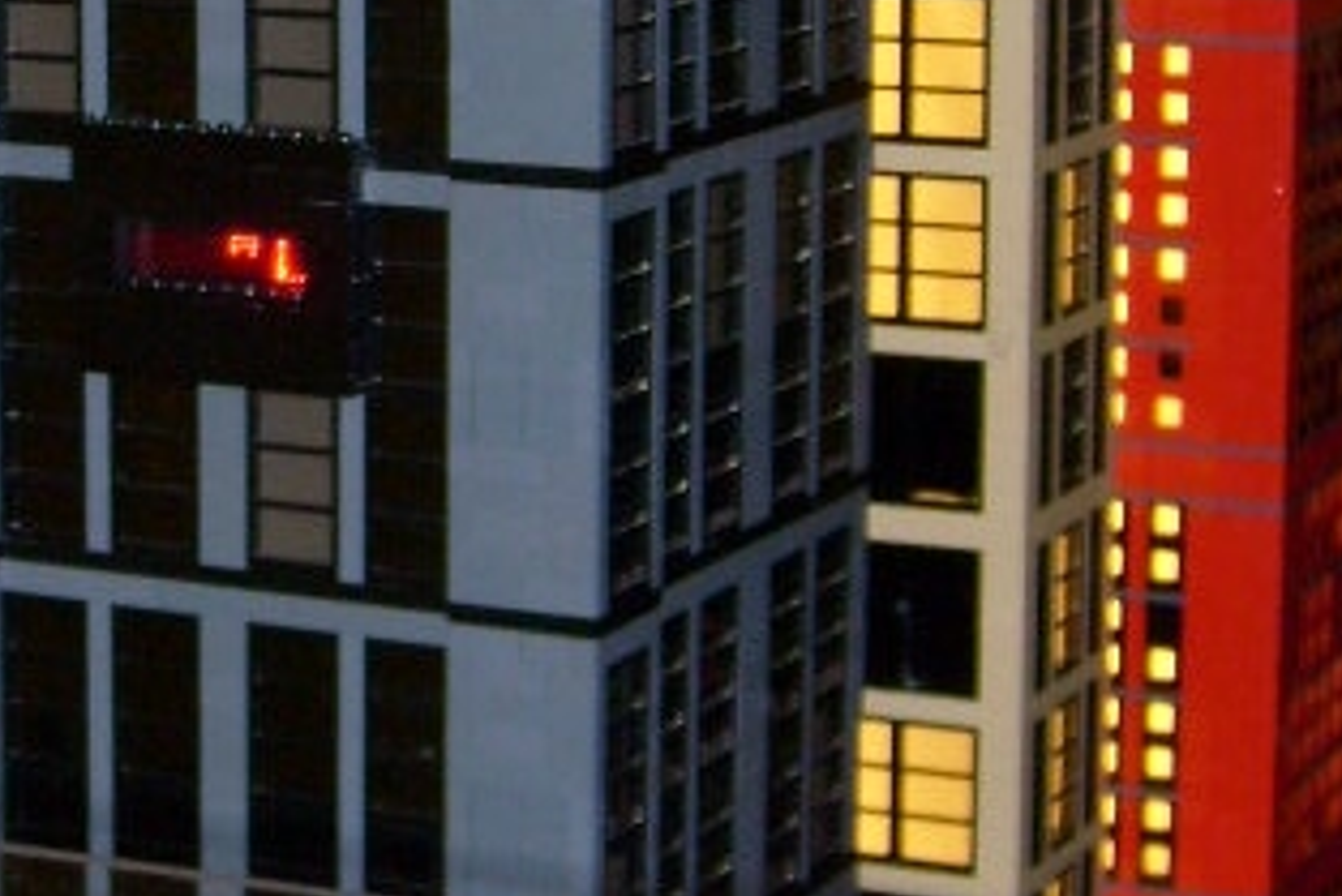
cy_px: 189
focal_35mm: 119
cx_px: 210
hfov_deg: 17.0
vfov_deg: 11.5
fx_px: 4438
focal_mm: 5.8
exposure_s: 1/45
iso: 100
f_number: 2.8
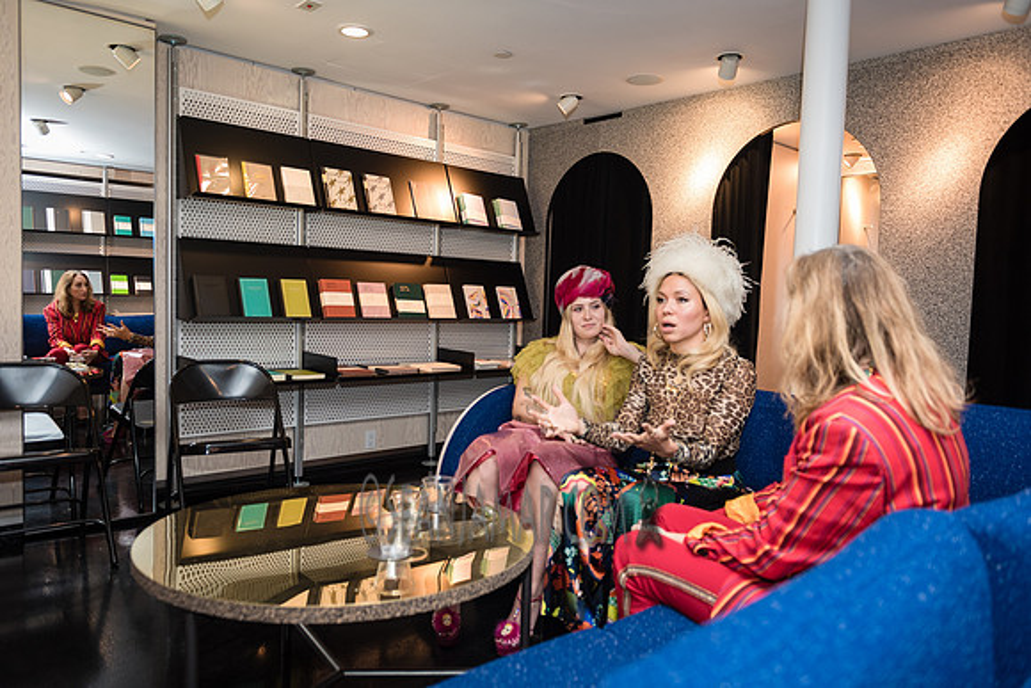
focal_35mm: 26
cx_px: 516
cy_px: 344
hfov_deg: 69.4
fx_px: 745
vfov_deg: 49.6
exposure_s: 1/250
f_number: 3.5
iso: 800
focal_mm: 26
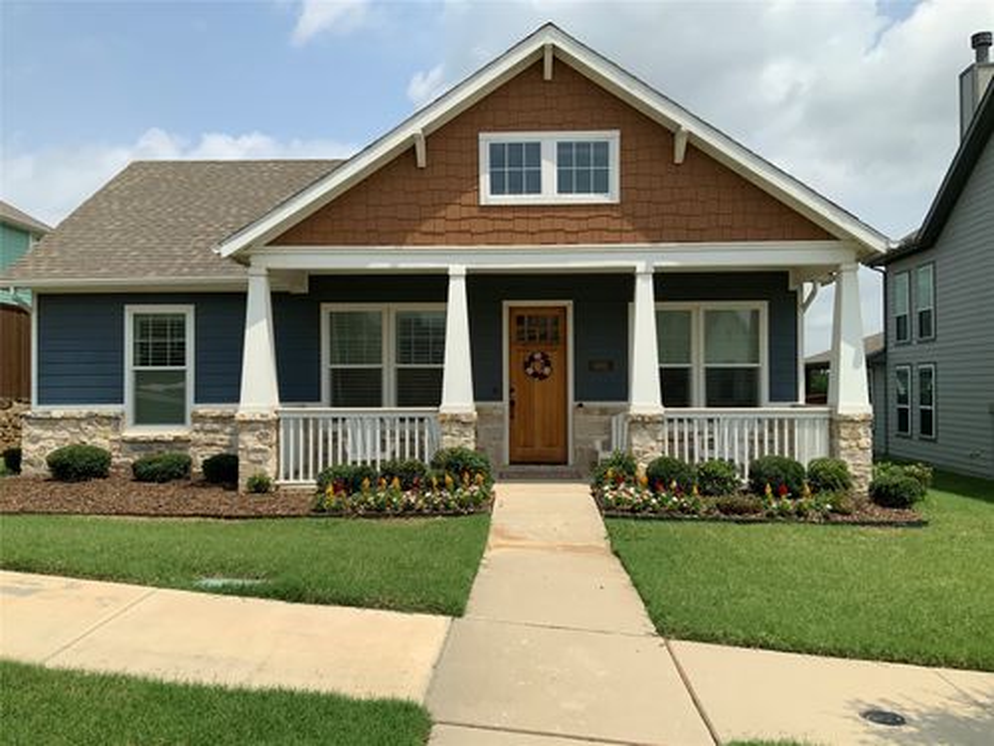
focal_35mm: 29
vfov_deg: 48.2
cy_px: 373
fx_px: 833
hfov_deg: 61.7
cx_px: 497
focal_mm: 3
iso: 20
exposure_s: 1/2959
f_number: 1.8
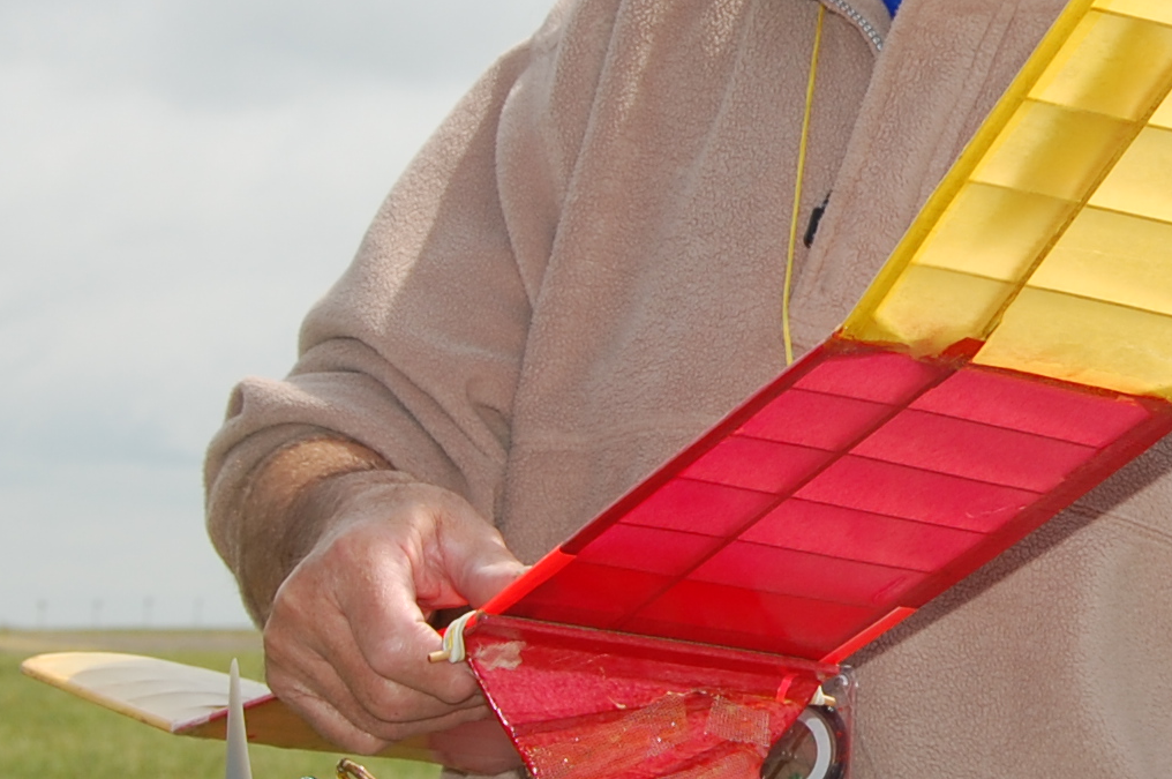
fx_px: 4910
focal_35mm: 151
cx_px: 1102
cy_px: 216
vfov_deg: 9.1
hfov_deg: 13.5
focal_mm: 34
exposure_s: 1/500
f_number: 9
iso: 200
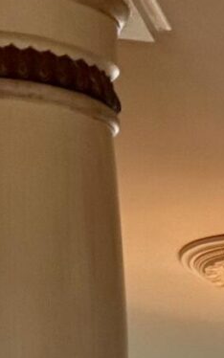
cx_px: 1102
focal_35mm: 174
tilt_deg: -1.3
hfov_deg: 5.6
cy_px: 773
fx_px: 1698
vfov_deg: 10.7
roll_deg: +0.1
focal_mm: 6.86
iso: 125
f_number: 1.78
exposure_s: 1/157
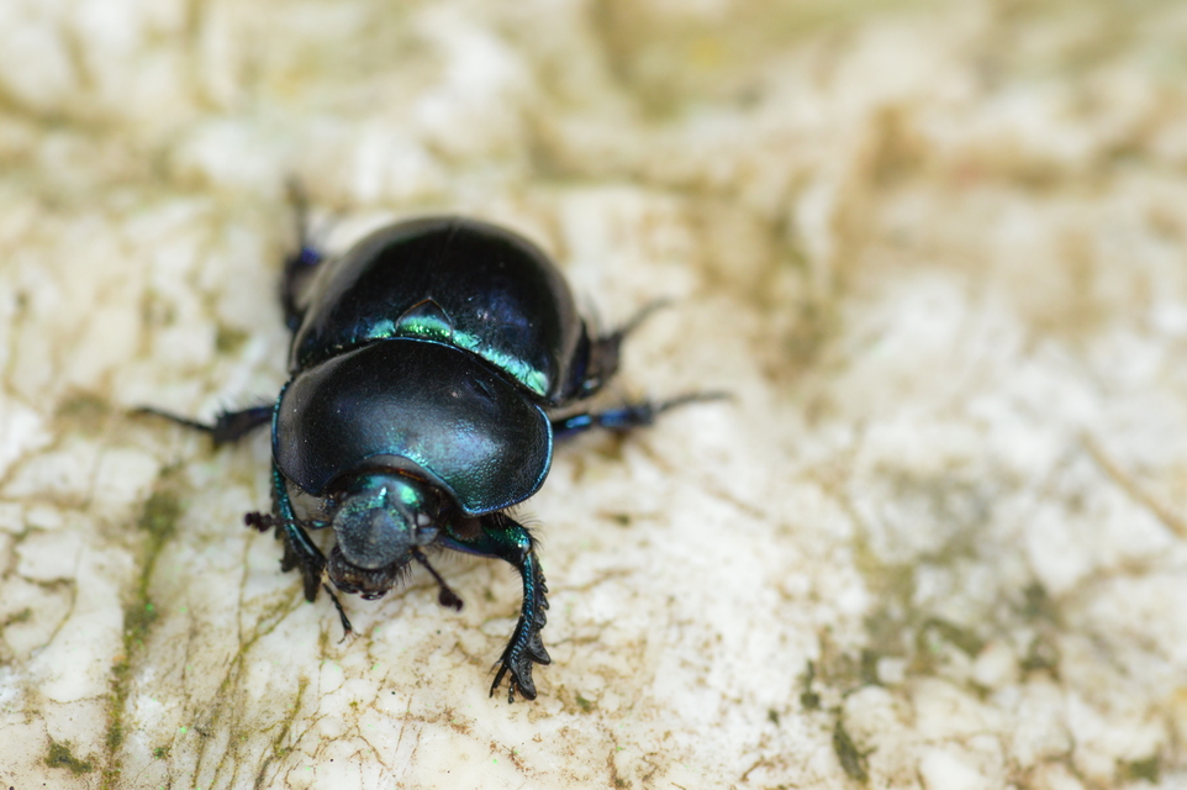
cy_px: 395
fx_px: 4942
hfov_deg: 13.7
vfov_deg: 9.1
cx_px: 594
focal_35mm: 150
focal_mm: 100
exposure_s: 1/200
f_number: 13
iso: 800
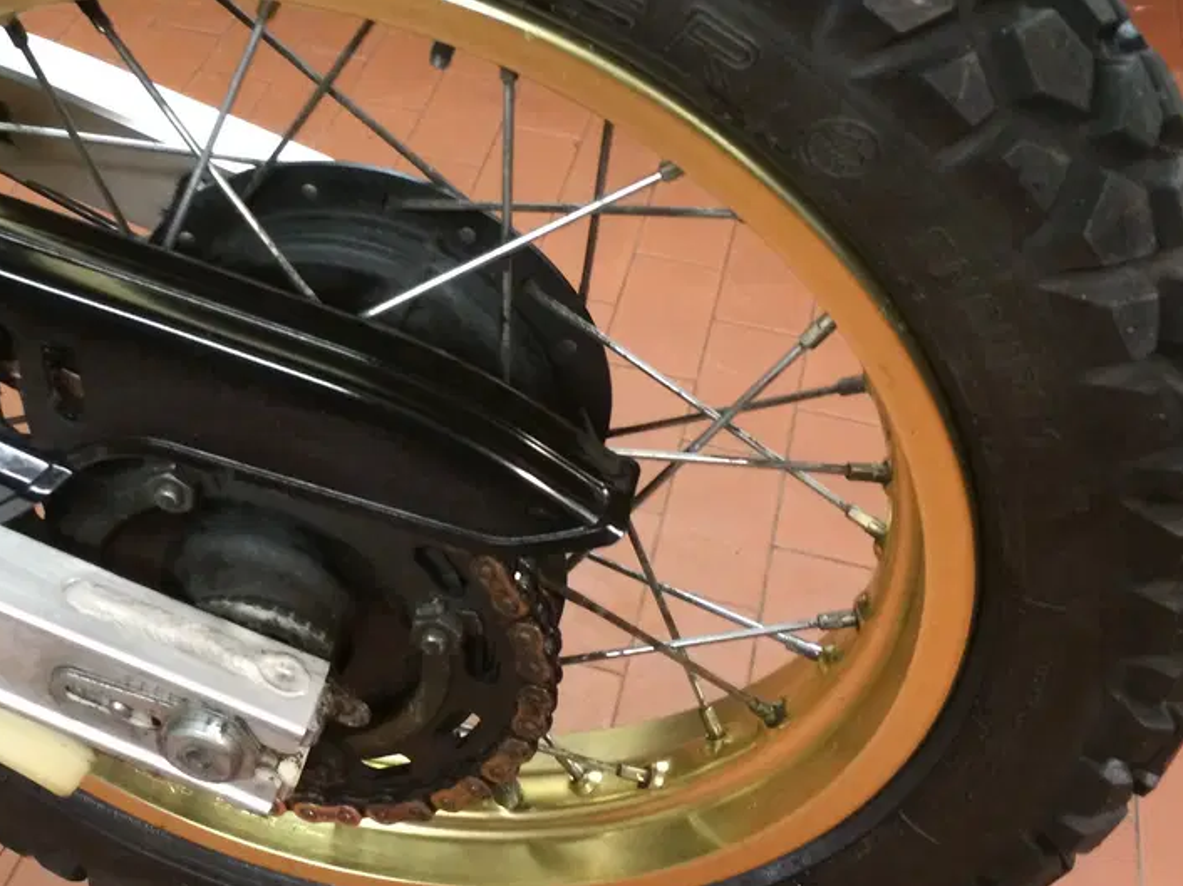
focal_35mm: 51
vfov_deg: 28.5
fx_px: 1742
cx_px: 349
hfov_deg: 36.9
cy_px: 350
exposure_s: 1/17
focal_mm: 4.12
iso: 320
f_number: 2.2
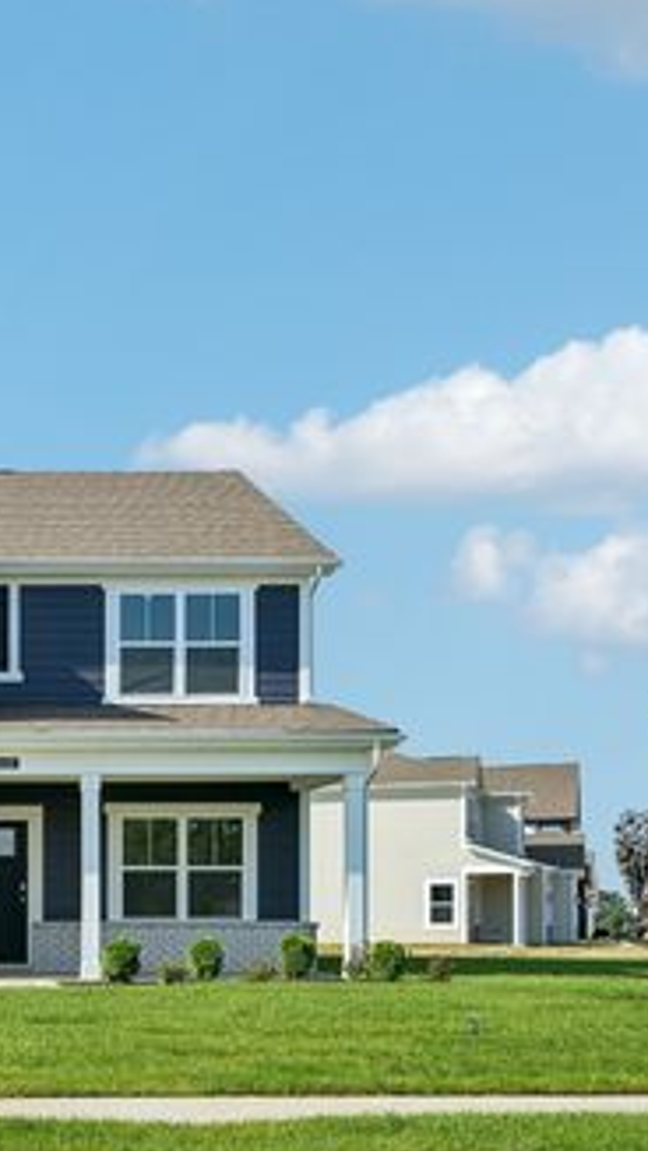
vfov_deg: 42.9
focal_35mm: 48
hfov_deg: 22.9
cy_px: 572
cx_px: -134
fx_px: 1466
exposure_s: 1/500
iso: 100
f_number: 8
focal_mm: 30
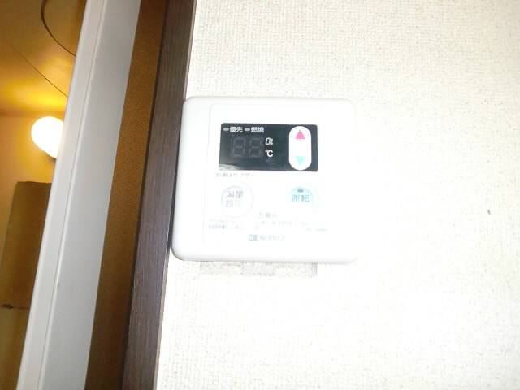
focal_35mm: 28
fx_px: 421
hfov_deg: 63.4
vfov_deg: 49.7
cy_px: 195
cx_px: 260
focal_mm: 4.65
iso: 400
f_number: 2.6
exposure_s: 1/100
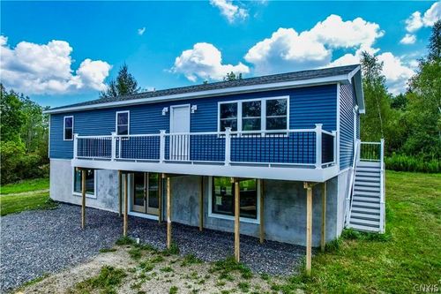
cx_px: 220
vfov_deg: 57.2
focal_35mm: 22
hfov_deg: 78.6
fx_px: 269
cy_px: 147
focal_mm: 8.38
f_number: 2.8
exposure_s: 1/1250
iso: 100
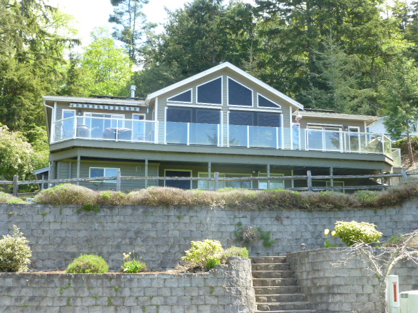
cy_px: 156
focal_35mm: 54
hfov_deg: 35.5
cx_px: 209
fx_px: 652
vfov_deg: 27.0
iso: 100
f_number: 4.6
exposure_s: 1/100
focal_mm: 9.7
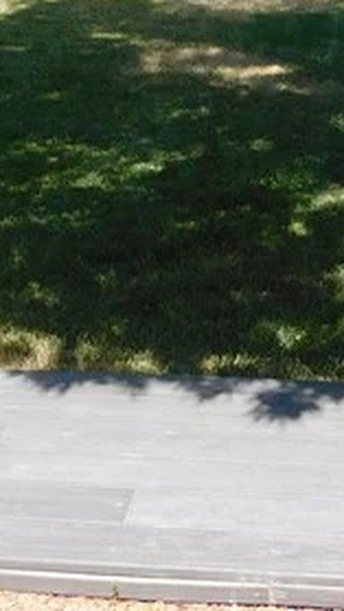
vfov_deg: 21.7
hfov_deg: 13.1
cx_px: 241
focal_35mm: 92
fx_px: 1491
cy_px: -94
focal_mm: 4
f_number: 3
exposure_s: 1/800
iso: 125
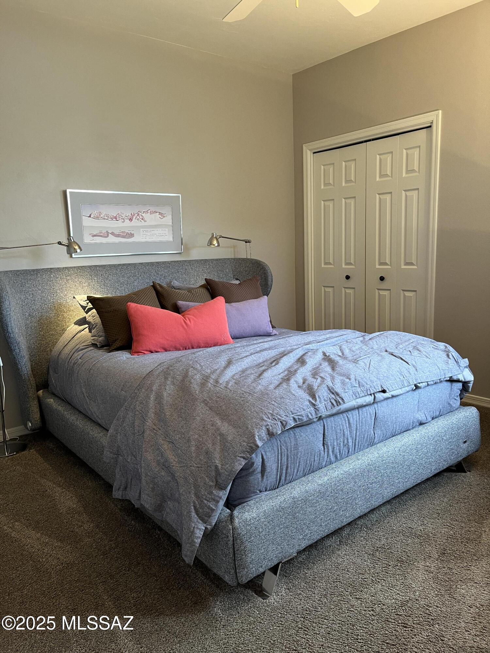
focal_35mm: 26
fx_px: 491
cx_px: 245
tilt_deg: -10.0
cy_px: 326
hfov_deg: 53.1
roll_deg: +2.3
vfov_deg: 67.3
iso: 160
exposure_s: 1/60
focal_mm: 5.1
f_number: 1.6
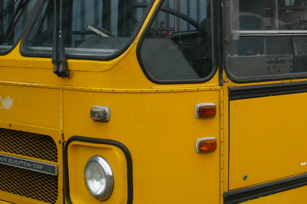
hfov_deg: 24.1
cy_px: 43
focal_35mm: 81
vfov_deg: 16.7
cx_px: 298
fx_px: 691
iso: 100
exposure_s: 1/125
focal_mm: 4.6
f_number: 2.8
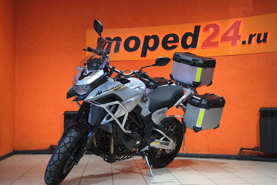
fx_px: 377
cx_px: 138
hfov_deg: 40.3
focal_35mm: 49
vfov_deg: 27.5
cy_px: 92
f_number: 4
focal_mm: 32.5
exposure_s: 1/100
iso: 1600
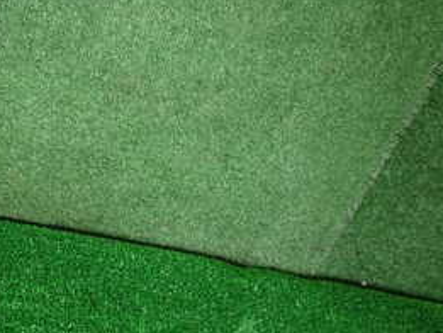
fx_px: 883
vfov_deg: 21.3
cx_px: 56
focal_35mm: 69
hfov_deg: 27.3
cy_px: 144
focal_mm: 5.4
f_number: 2.3
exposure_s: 1/60
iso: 200
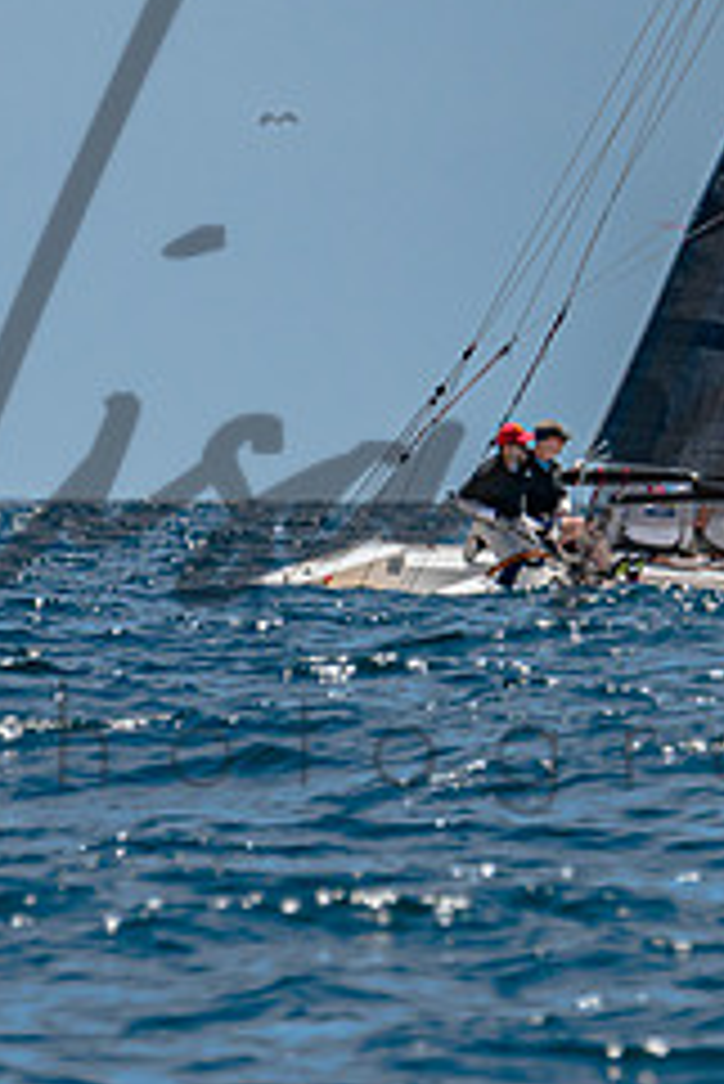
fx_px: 42049
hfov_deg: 1.0
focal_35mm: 1396
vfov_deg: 1.5
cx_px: 620
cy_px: 598
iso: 200
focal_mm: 310
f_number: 5.6
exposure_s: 1/2000
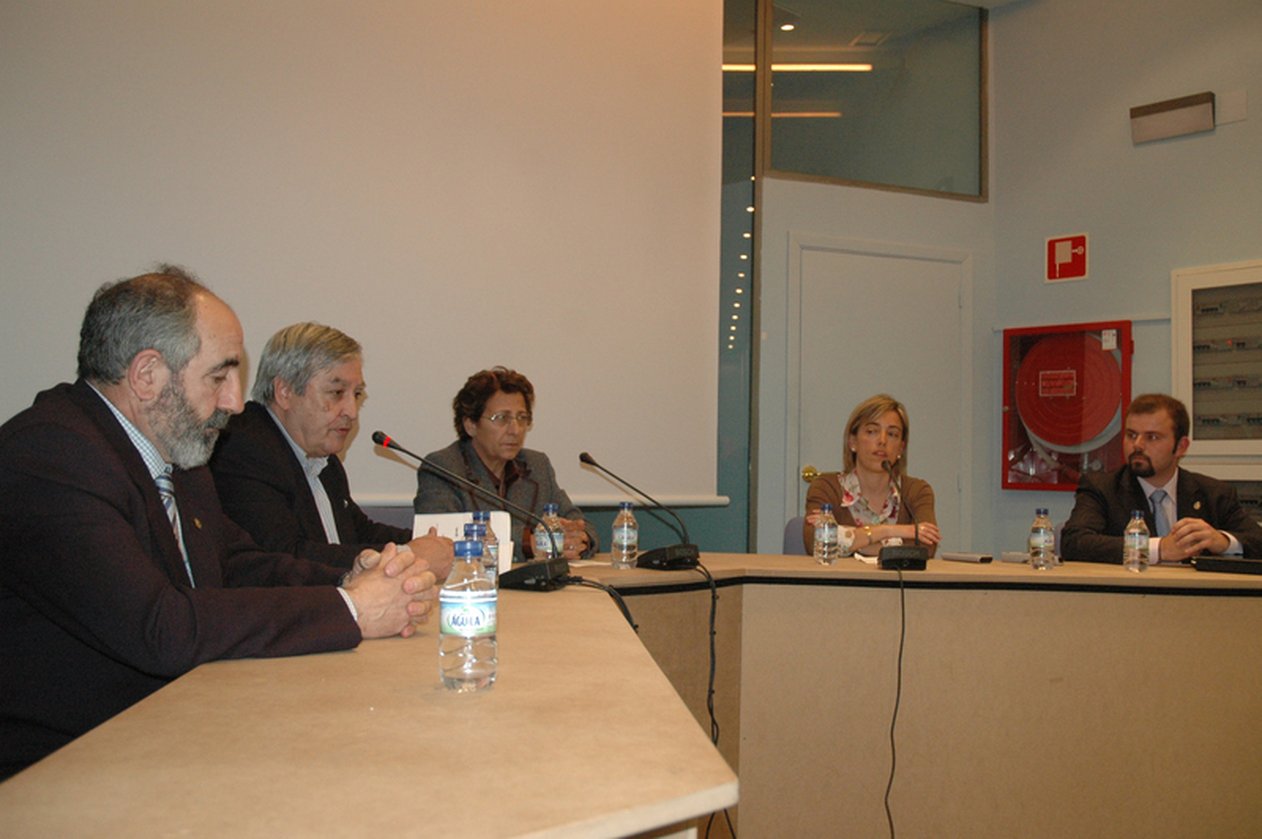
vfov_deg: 36.8
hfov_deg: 53.2
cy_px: 420
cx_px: 631
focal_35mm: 36
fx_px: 1261
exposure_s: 1/60
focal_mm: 24
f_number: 4.5
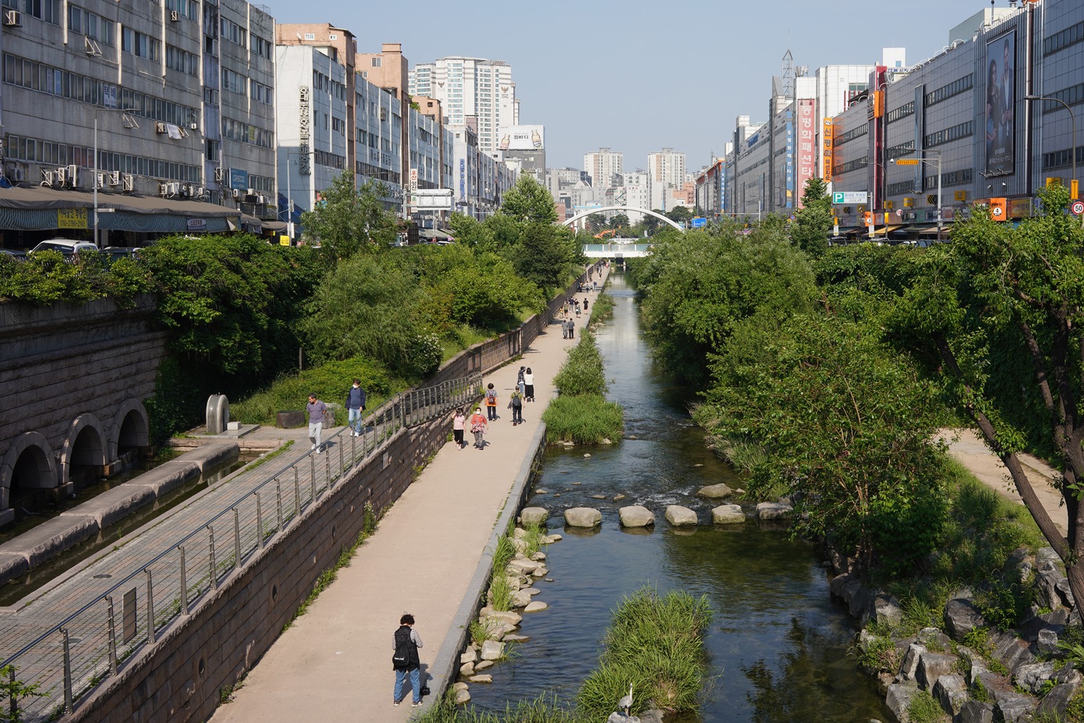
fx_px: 1325
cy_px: 283
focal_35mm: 44
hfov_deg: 44.3
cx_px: 651
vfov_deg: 30.4
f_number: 13
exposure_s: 1/125
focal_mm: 35
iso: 125
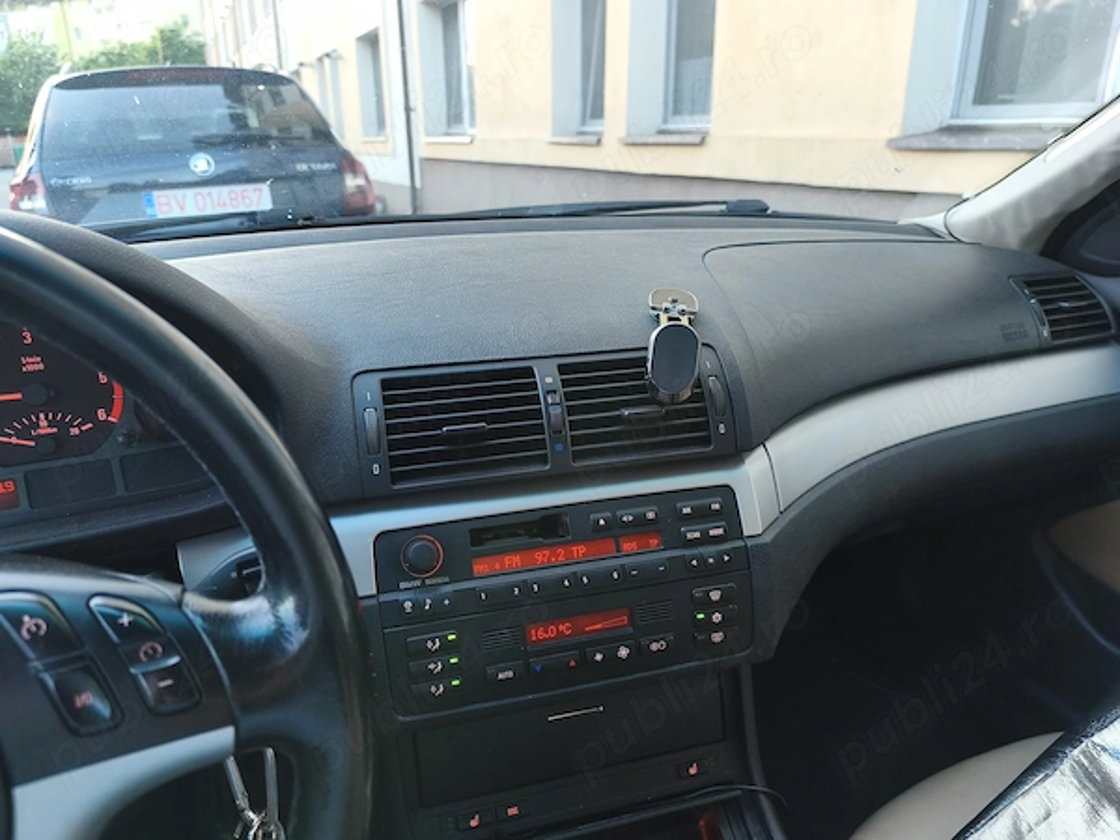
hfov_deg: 73.9
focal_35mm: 23
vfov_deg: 58.9
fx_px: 744
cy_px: 420
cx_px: 560
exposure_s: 1/50
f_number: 1.65
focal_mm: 6.14
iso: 500
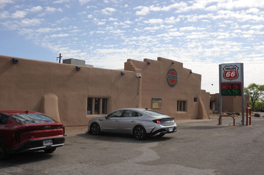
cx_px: 132
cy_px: 88
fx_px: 256
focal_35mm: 35
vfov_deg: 37.8
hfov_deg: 54.5
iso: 200
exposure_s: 1/800
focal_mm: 35
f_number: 7.1
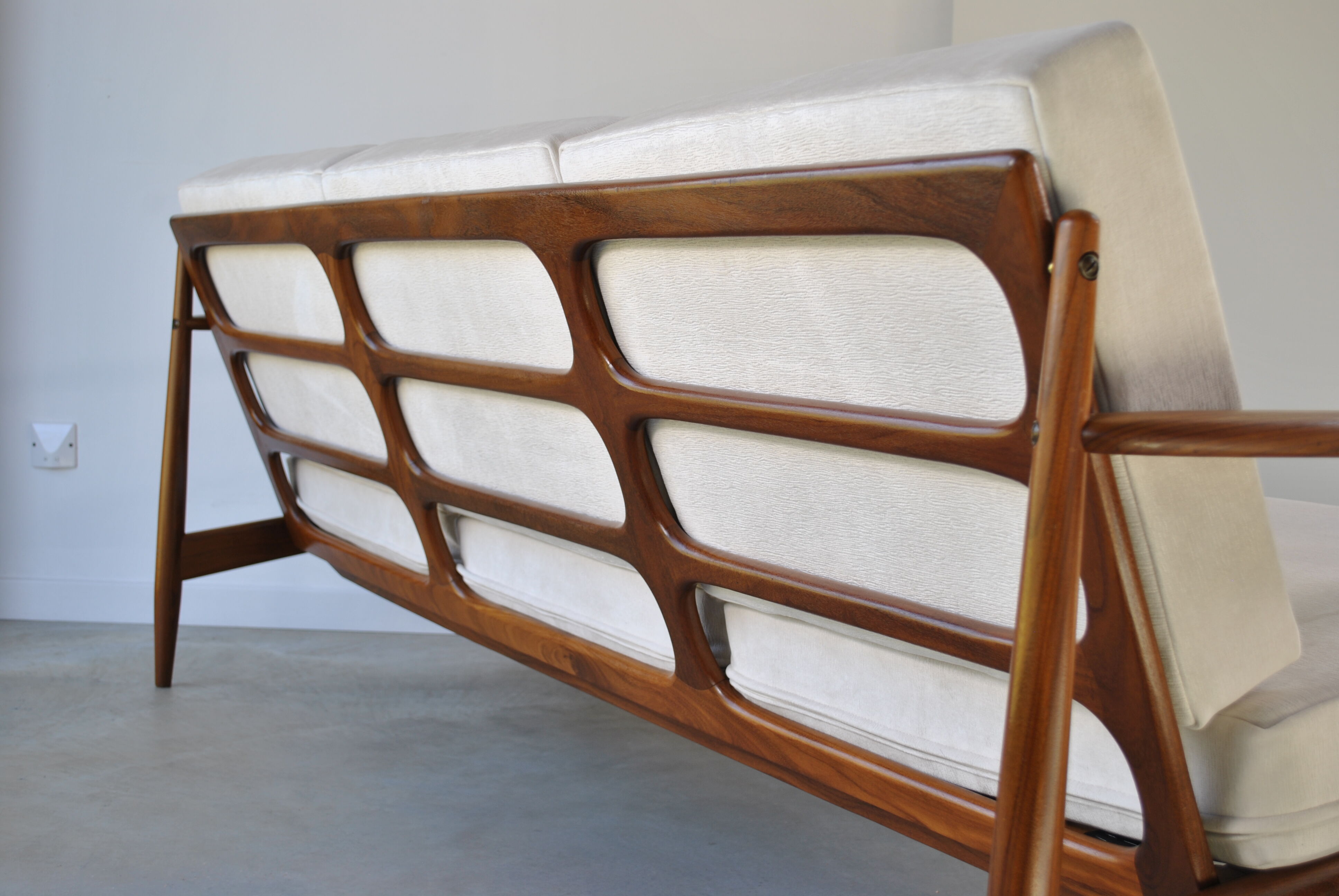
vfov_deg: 28.2
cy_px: 448
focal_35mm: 48
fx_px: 1787
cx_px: 670
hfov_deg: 41.1
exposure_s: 1/50
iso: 100
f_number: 5.6
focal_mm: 32
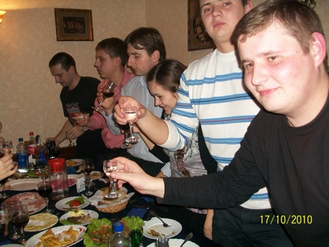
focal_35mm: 34
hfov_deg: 54.0
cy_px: 124
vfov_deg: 41.8
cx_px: 164
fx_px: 323
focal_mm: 5.7
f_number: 2.8
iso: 120
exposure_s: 1/60
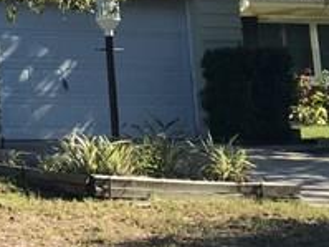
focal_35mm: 149
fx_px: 1415
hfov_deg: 11.1
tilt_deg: +9.9
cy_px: -78
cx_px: -458
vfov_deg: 9.8
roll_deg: +1.1
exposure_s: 1/746
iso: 25
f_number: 2.2
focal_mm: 4.15
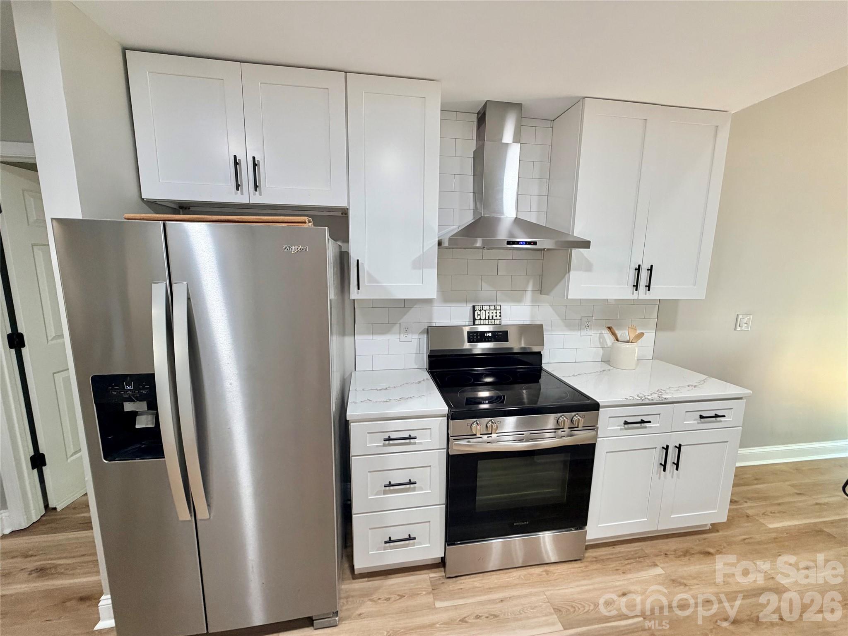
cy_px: 318
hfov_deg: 102.1
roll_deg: -0.4
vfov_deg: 85.7
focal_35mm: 14
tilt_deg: -9.6
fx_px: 343
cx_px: 424
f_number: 2.2
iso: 200
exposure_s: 1/60
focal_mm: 2.22
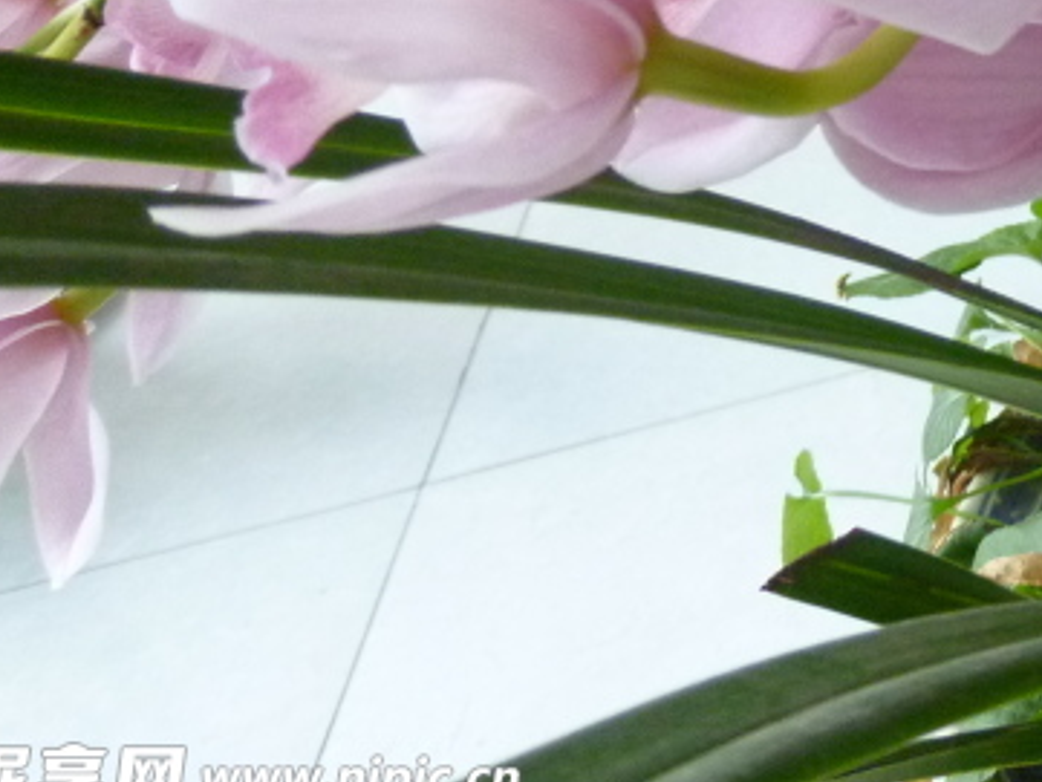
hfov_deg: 24.5
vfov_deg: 19.6
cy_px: -280
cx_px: 1388
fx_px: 2048
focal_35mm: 68
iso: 320
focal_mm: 4.3
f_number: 2.2
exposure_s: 1/60
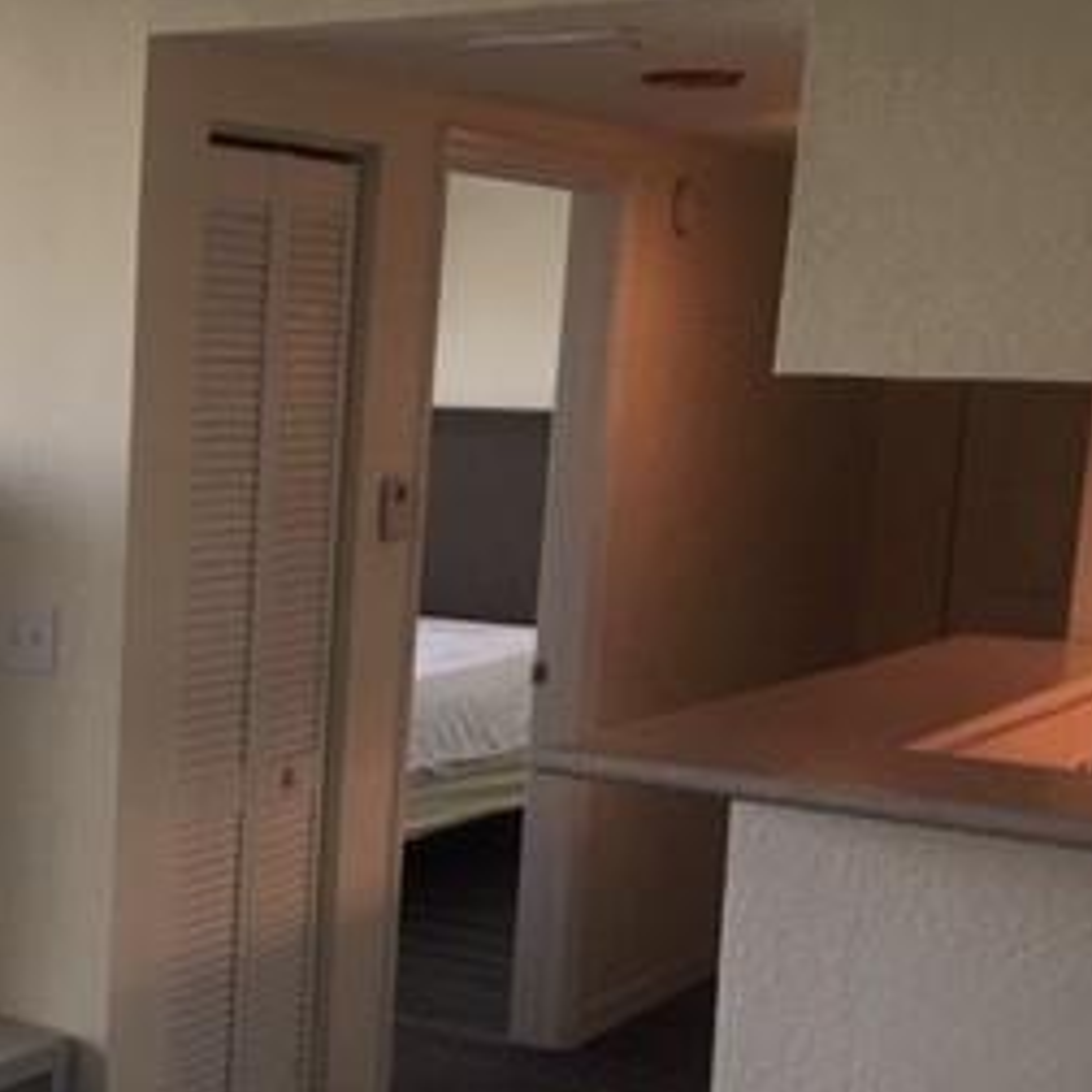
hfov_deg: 24.8
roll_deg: -1.3
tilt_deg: -9.0
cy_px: 750
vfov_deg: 26.3
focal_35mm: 65
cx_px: -87
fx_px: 2320
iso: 40
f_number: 2.2
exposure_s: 1/30
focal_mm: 4.15
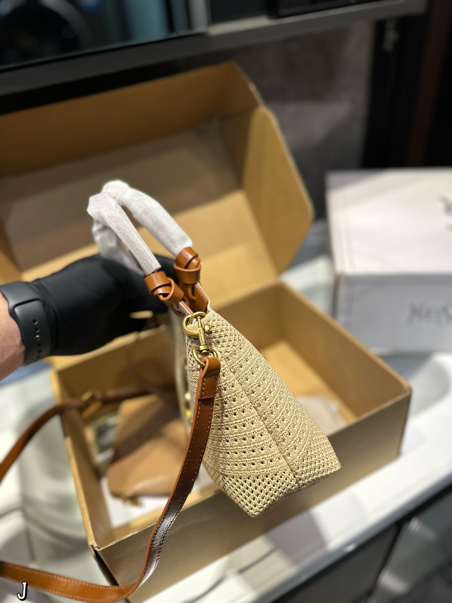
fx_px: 418
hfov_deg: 56.8
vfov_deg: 71.6
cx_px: 226
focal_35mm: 24
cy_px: 302
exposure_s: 1/121
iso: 200
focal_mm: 6.86
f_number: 1.78
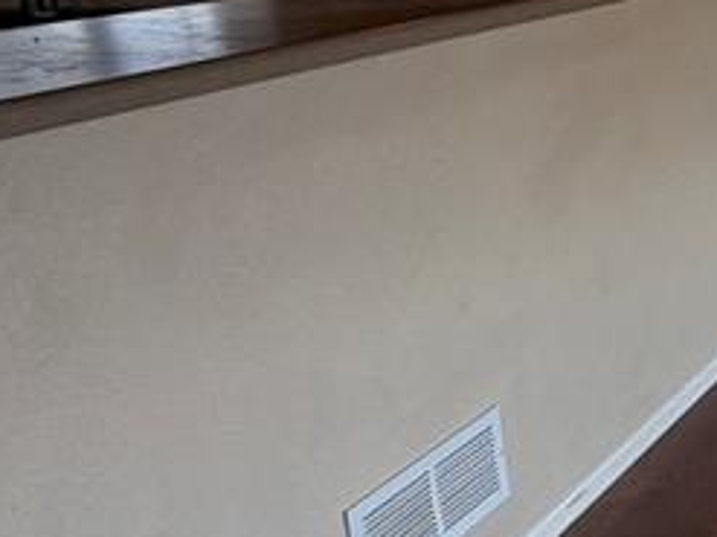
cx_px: 1289
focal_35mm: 58
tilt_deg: -10.0
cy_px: 91
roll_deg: +1.4
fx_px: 1201
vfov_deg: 24.7
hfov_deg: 21.6
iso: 20
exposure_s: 1/120
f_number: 2.2
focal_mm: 2.22
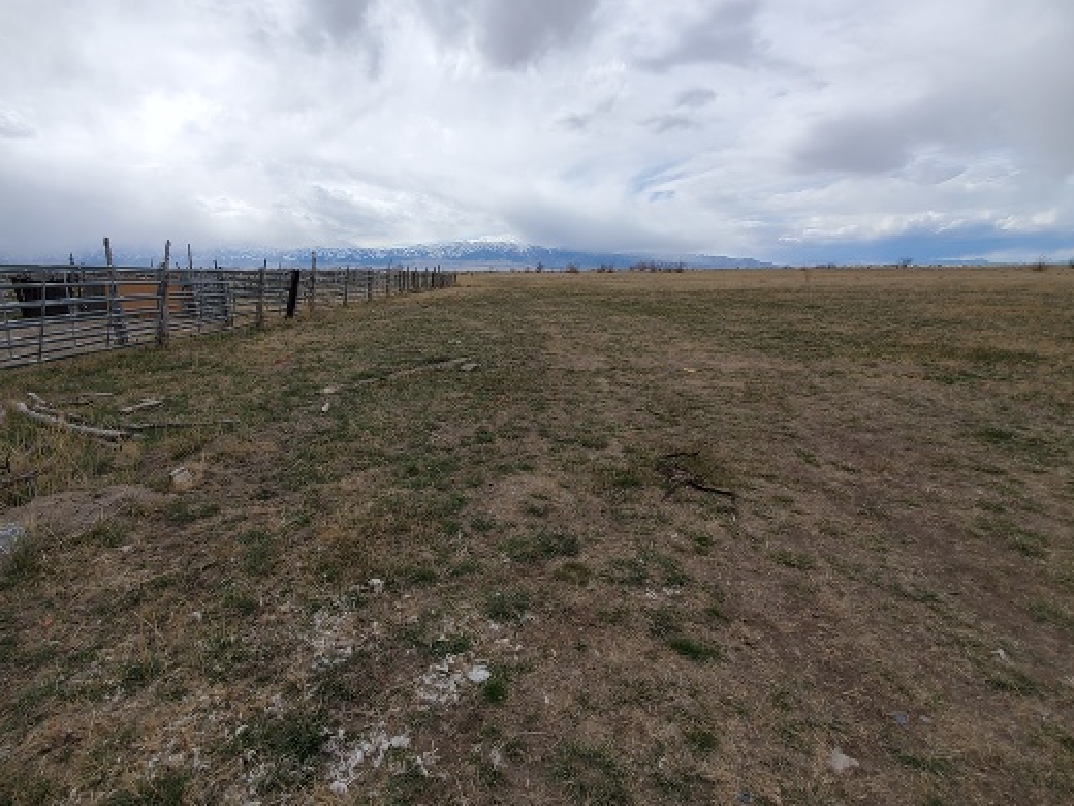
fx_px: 496
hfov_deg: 94.3
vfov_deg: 77.7
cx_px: 494
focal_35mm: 16
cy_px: 351
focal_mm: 1.8
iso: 50
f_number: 2.2
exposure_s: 1/1410
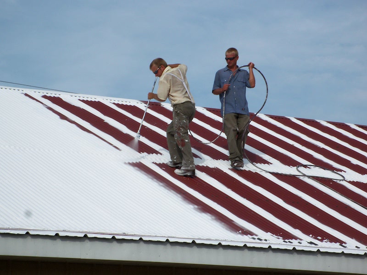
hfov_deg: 13.3
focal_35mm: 149
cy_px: 138
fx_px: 1580
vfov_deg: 10.0
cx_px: 184
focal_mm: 26.6
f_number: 8
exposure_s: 1/320
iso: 64
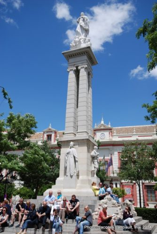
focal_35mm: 33
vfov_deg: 57.2
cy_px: 117
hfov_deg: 40.0
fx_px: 216
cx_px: 78
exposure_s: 1/250
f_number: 8
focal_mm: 22
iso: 100
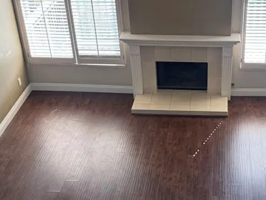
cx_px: 192
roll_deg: -0.4
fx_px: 484
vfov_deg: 23.3
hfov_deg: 30.3
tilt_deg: -33.2
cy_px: 117
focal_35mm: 63
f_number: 1.78
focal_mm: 6.76
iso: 64
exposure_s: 1/121
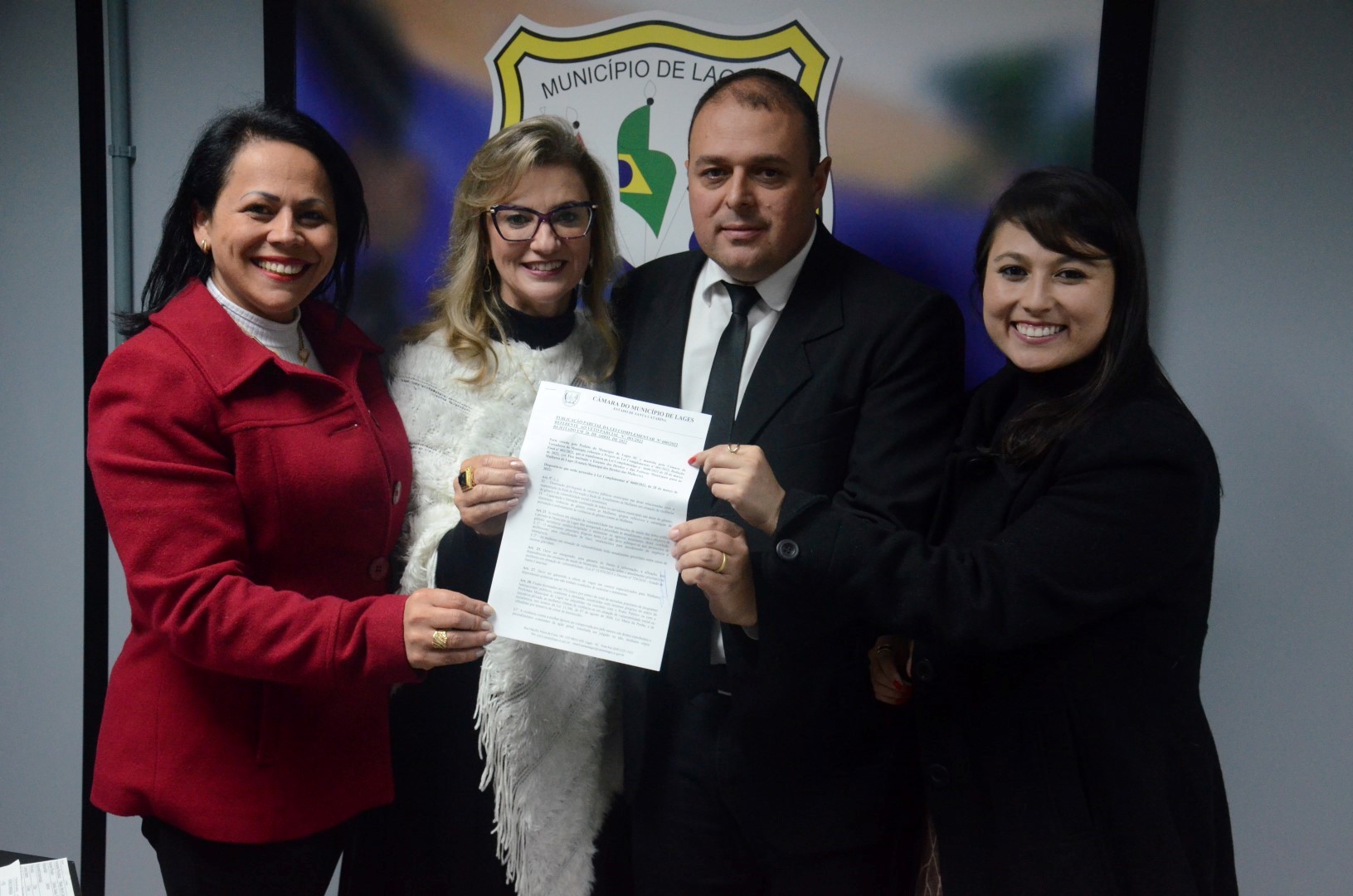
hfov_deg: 43.7
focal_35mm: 45
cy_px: 448
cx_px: 676
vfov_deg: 29.7
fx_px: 1688
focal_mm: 30
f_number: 5.6
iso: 3200
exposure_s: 1/160
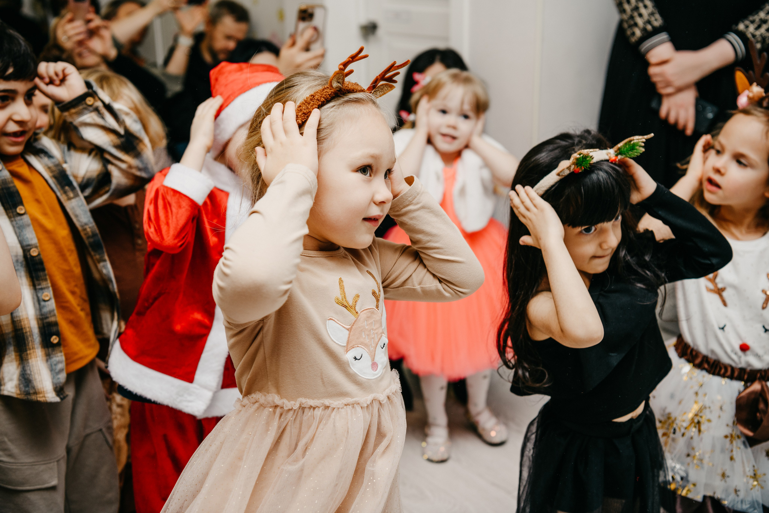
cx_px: 384
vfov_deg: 29.2
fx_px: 983
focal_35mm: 46
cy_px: 256
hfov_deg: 42.7
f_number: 4
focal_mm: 46
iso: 250
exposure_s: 1/160
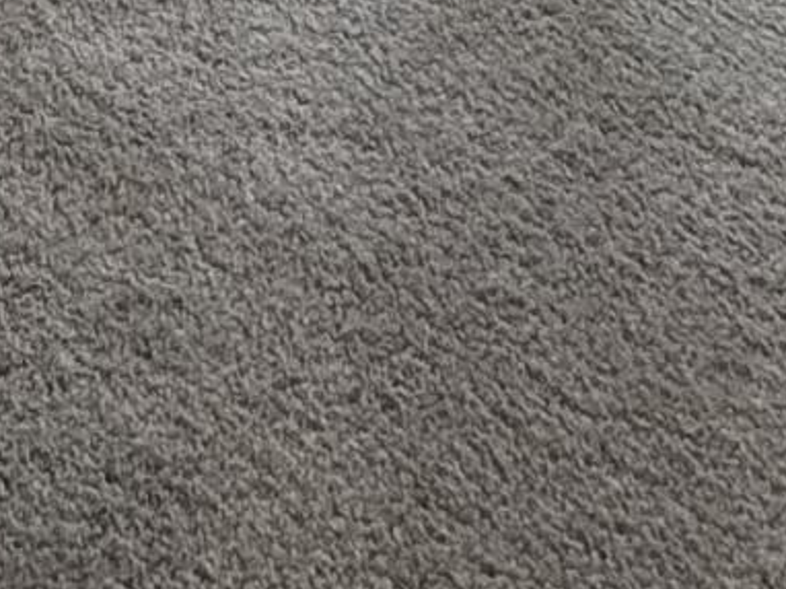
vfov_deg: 8.3
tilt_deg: -2.1
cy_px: -1703
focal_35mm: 110
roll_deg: -0.4
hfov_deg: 17.5
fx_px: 2496
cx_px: -2
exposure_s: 1/99
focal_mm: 2.22
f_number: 2.2
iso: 40
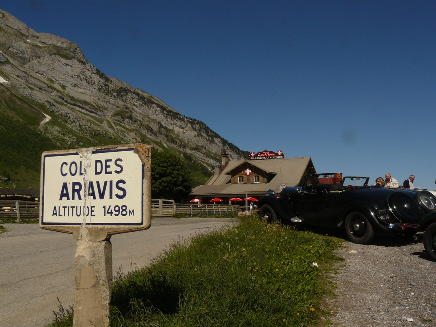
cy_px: 164
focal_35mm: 36
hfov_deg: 51.4
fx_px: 453
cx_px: 218
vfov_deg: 39.6
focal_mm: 6
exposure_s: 1/500
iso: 100
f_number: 8
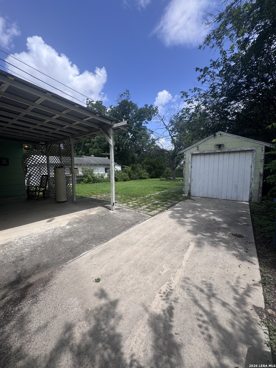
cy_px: 184
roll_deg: +0.9
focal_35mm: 14
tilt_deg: -5.2
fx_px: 149
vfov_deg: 102.1
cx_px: 138
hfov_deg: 85.7
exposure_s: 1/1506
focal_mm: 2.22
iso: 40
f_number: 2.2
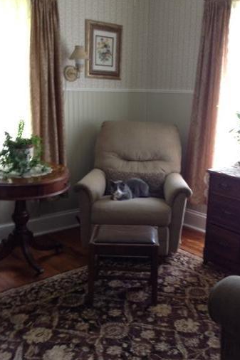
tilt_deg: -7.6
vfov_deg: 42.8
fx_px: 460
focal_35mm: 46
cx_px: 139
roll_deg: -0.2
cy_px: 179
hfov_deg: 29.2
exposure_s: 1/15
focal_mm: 4.28
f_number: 2.4
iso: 64
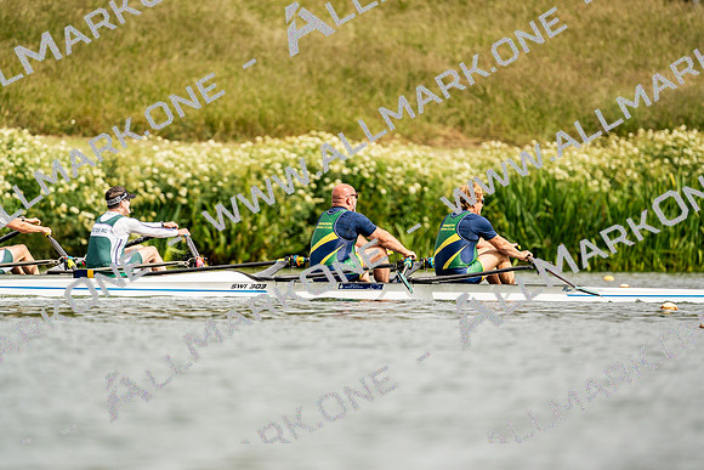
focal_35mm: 600
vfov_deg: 2.3
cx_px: 352
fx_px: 11736
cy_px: 235
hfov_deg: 3.4
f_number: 6.3
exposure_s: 1/2000
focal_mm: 600
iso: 320
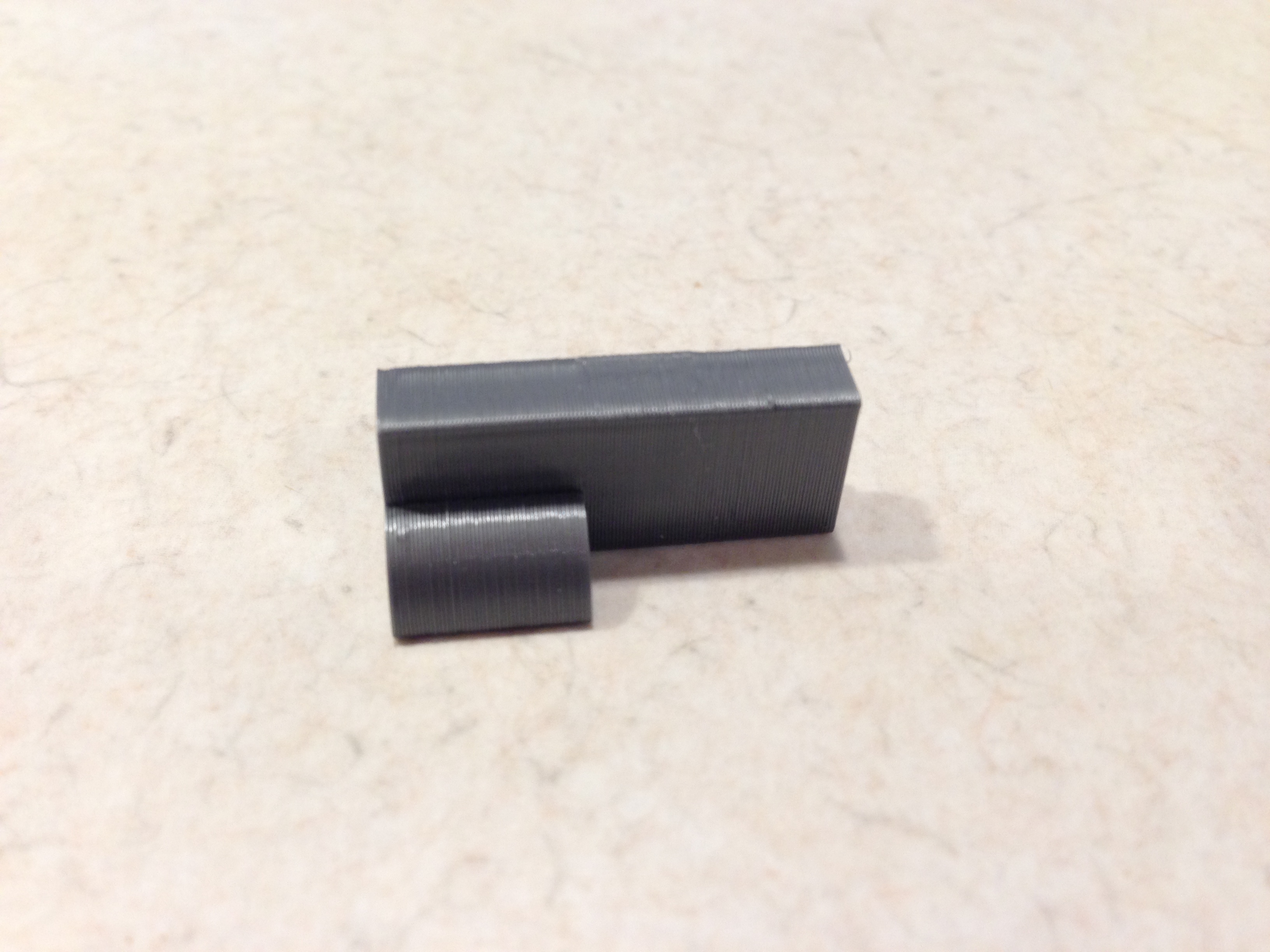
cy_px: 476
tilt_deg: -43.2
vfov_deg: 42.9
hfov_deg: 55.4
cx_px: 635
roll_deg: -2.3
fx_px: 1211
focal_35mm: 33
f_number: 2.4
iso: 100
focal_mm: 4.12
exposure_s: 1/20
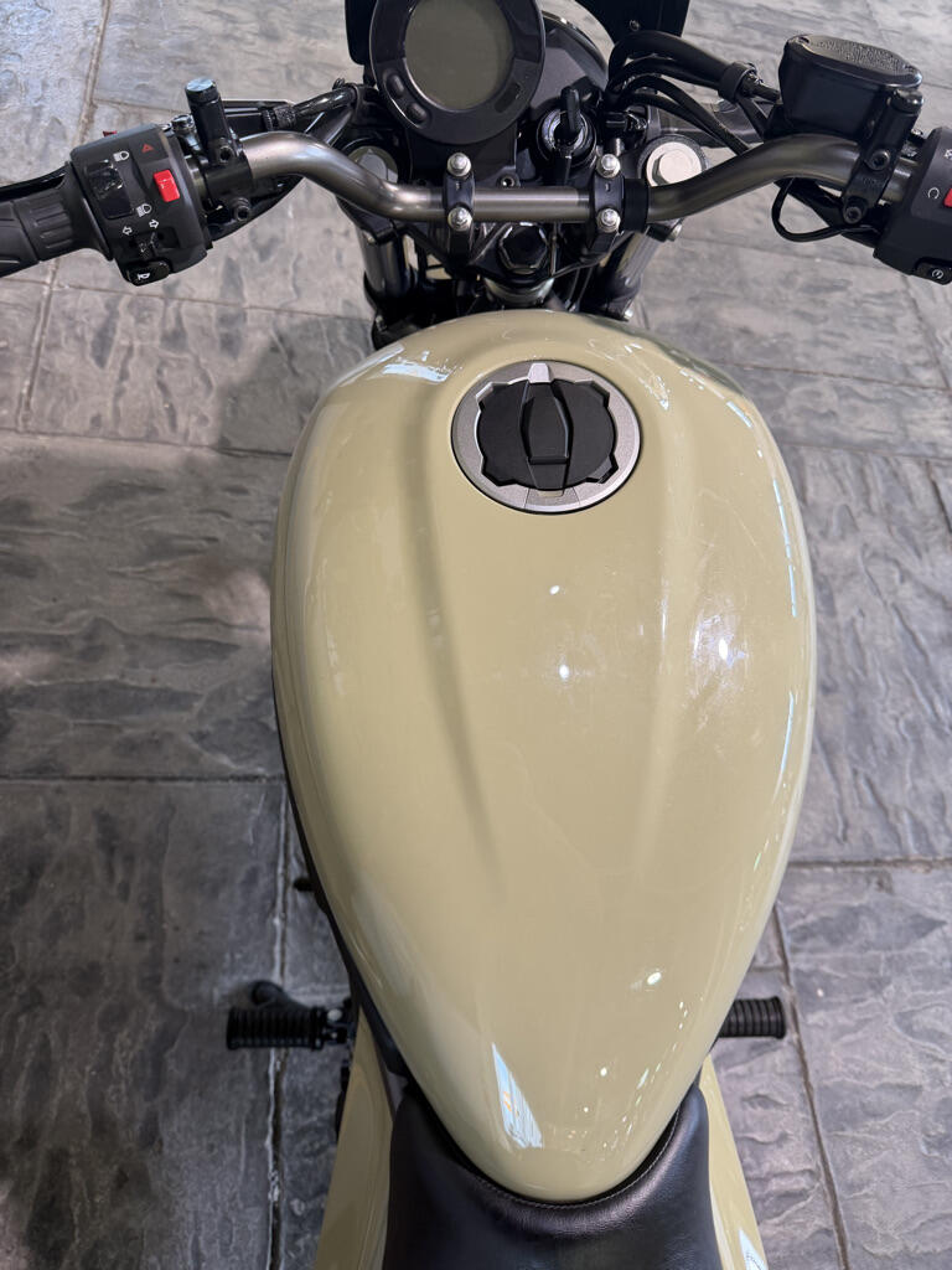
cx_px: 476
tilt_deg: -60.4
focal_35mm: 24
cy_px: 635
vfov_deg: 71.6
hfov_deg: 56.8
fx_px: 880
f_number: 1.78
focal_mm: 6.76
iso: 125
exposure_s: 1/60
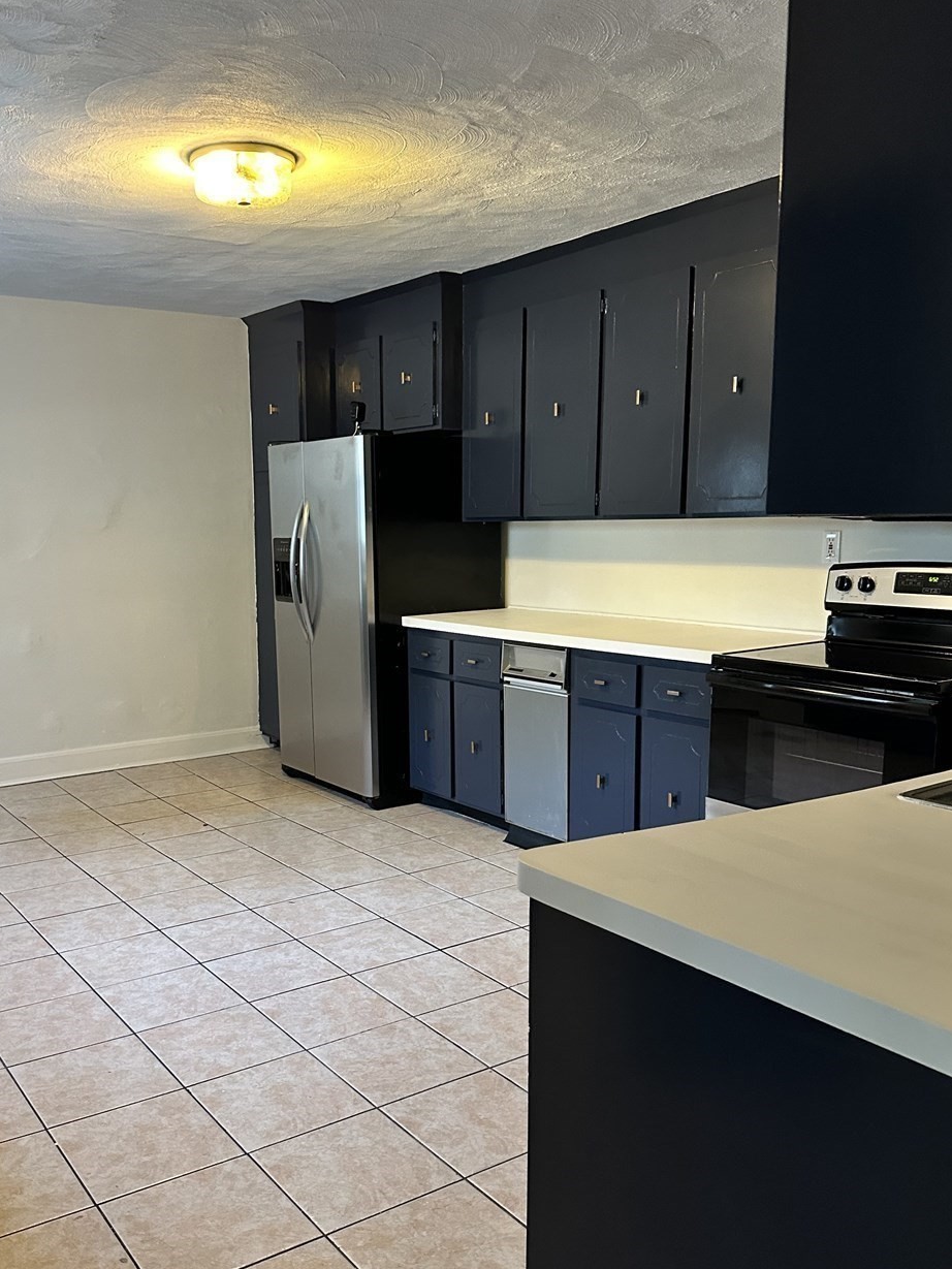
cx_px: 380
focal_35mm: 30
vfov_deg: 59.8
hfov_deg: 46.5
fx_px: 1100
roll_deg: +0.0
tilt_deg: -10.1
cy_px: 707
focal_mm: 6.86
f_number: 1.78
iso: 500
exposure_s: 1/60
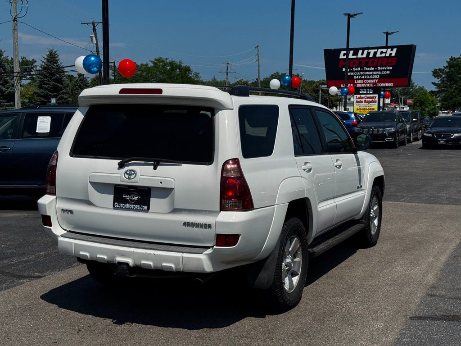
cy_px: 173
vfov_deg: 30.3
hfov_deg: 39.7
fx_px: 639
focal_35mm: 48
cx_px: 230
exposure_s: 1/12500
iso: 80
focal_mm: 6.76
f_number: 1.78
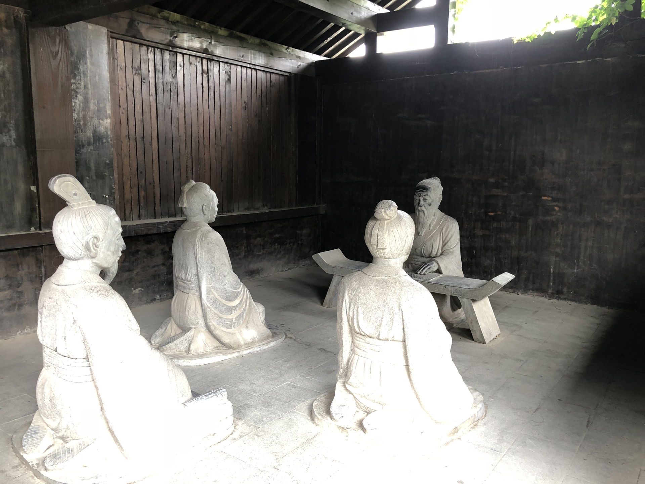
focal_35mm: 28
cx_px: 322
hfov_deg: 63.4
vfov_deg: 49.7
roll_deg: -0.1
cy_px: 242
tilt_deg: -8.2
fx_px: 522
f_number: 1.8
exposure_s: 1/20
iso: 40
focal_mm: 4
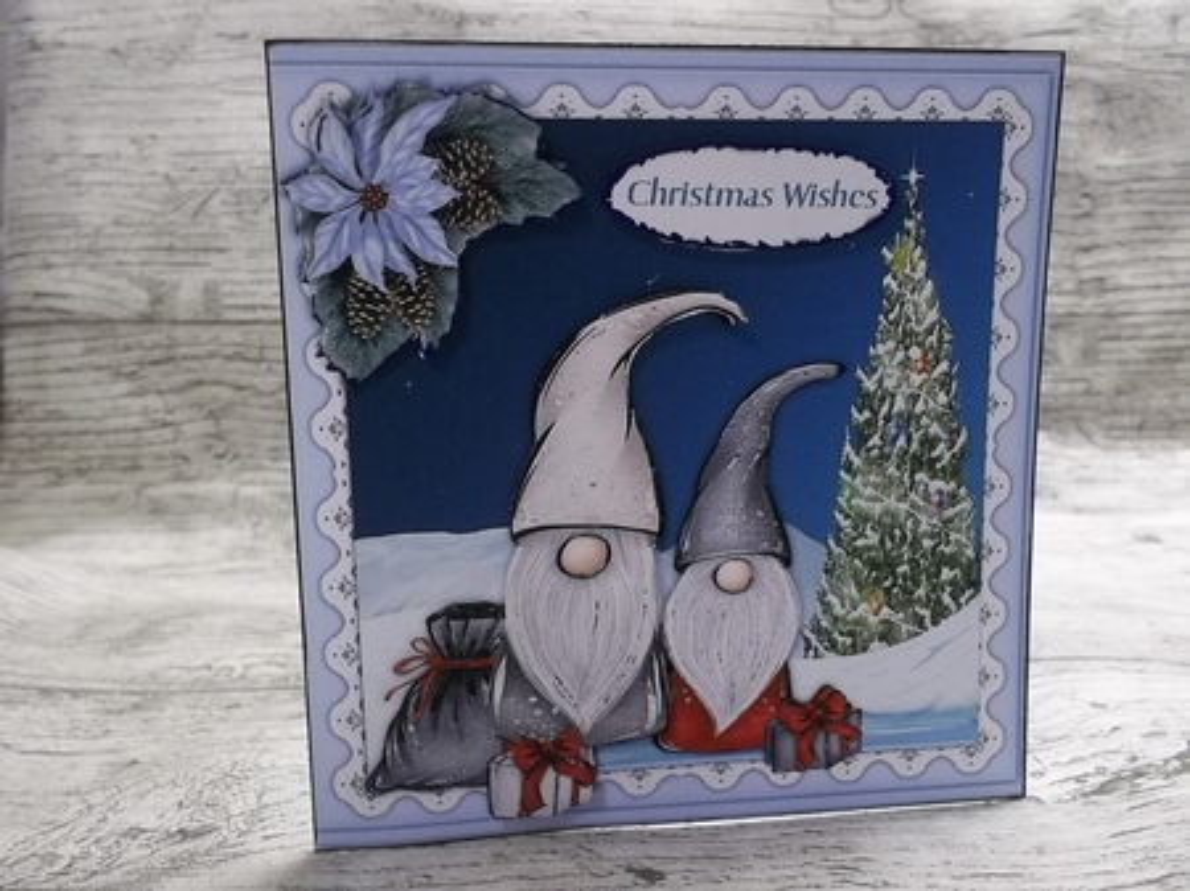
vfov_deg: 48.2
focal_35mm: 29
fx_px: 996
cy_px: 446
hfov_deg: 61.7
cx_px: 595
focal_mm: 4.1
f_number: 3.3
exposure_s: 1/25
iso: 160
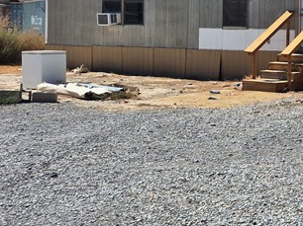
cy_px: 38
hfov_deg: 20.8
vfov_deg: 18.9
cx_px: 477
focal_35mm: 77
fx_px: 673
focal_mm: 5.4
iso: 25
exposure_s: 1/2592
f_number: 1.8
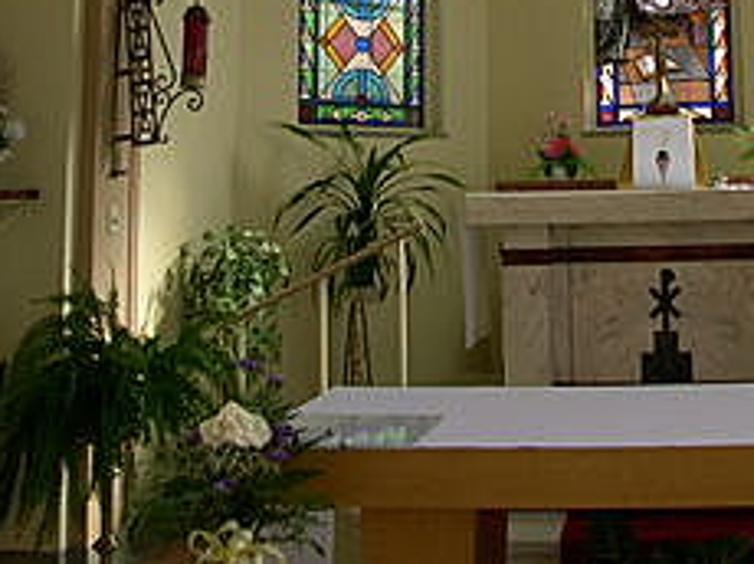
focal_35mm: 76
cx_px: 588
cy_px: 20
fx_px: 1654
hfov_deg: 25.3
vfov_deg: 18.9
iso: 100
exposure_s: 1/123
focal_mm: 8
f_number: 2.8
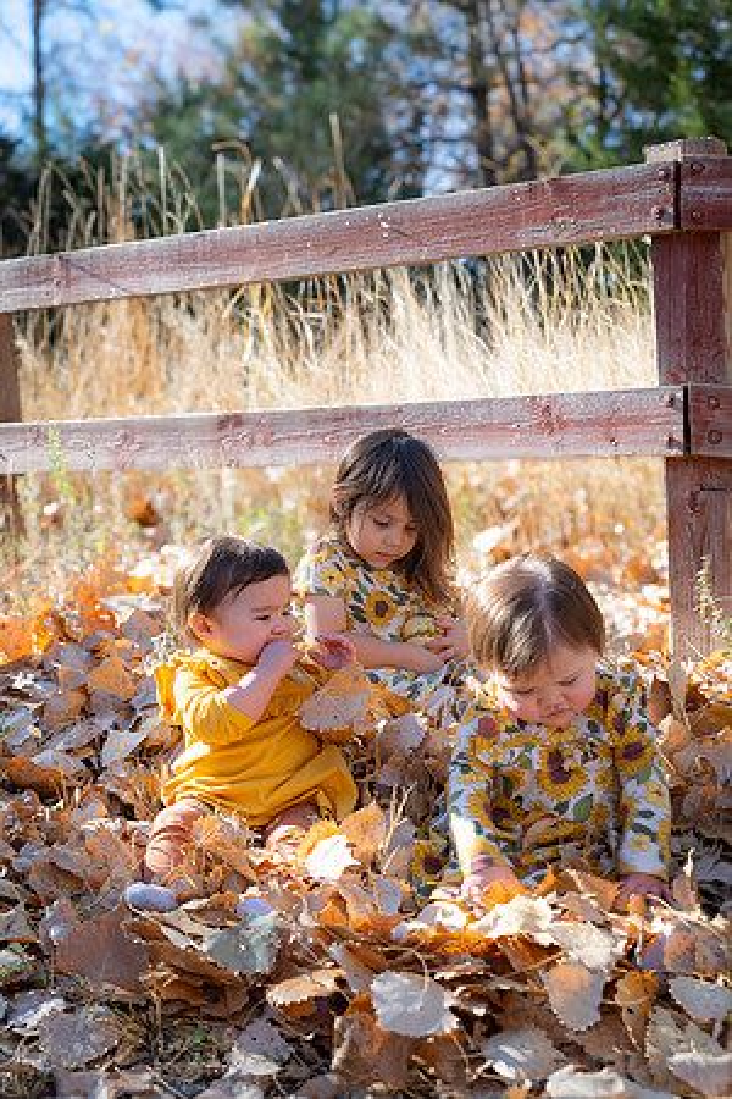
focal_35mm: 48
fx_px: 1464
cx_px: 366
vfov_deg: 41.1
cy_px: 550
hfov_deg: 28.1
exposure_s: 1/125
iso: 100
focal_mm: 48
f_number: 5
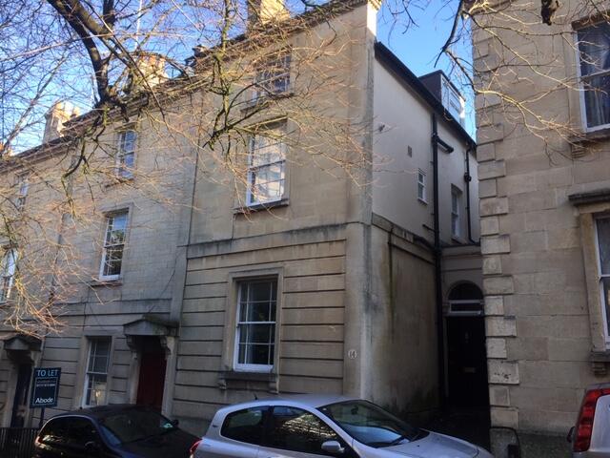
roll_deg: -2.2
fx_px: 511
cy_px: 229
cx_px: 305
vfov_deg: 48.2
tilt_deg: +13.3
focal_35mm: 29
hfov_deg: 61.7
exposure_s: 1/214
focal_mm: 4.15
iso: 25
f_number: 2.2
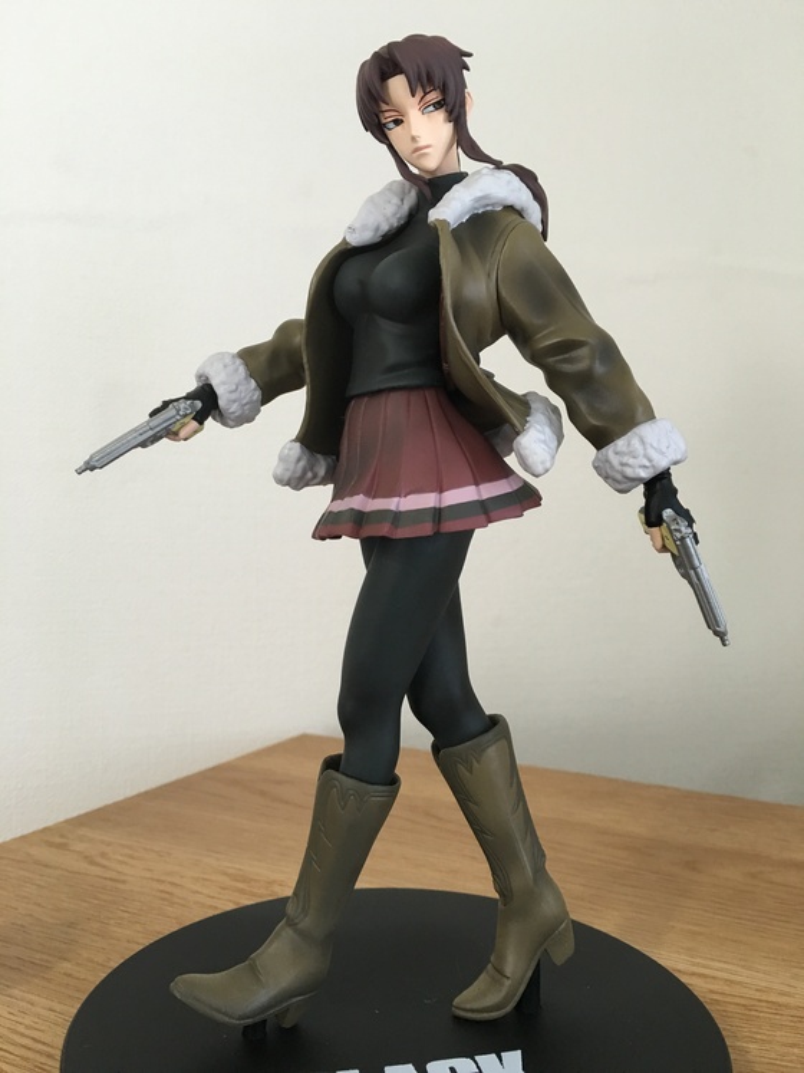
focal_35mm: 29
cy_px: 536
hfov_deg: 48.2
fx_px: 898
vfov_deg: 61.7
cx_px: 402
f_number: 2.2
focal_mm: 4.15
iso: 50
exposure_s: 1/15
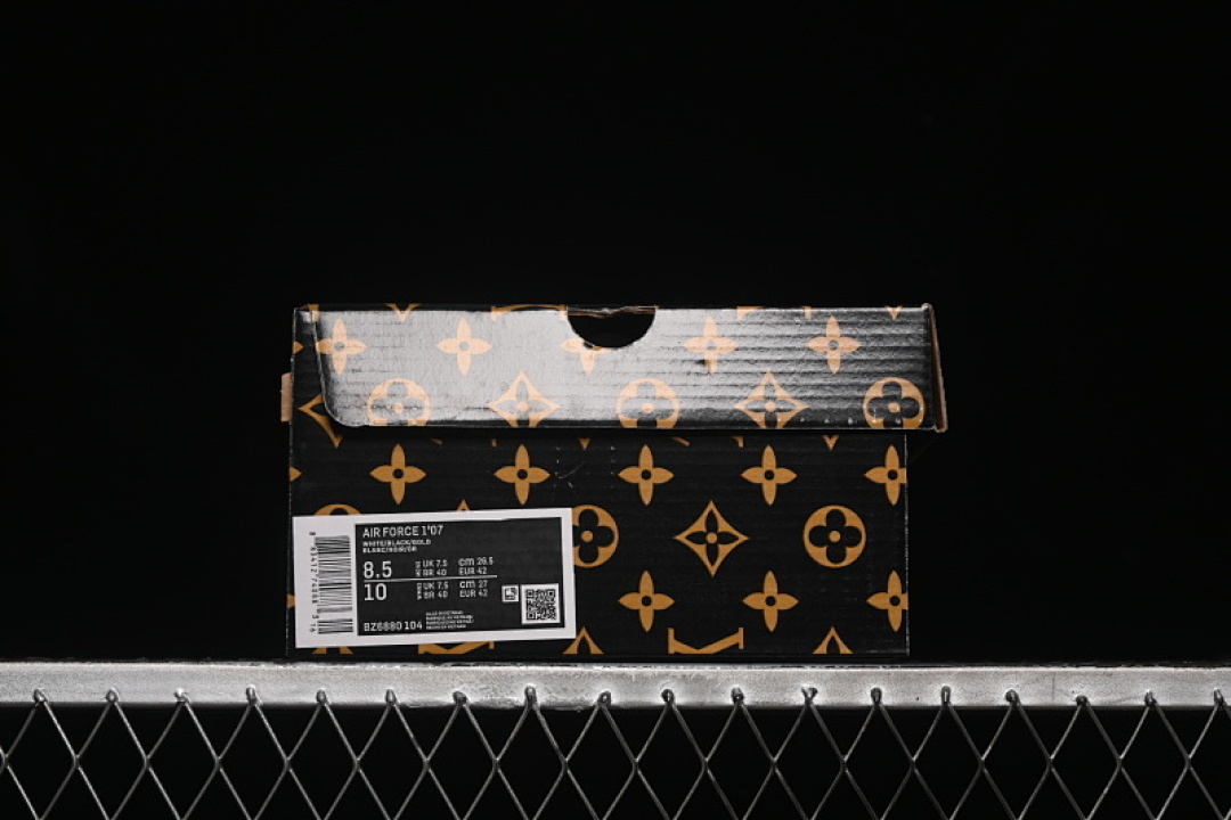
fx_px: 2564
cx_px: 616
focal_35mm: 75
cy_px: 410
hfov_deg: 27.0
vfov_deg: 18.2
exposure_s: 1/60
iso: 160
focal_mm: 50
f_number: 6.3
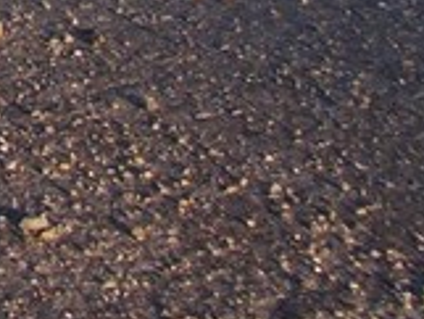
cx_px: -440
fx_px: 2807
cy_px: -682
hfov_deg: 8.2
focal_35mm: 229
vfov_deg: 6.0
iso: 80
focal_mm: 6
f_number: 2.7
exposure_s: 1/479
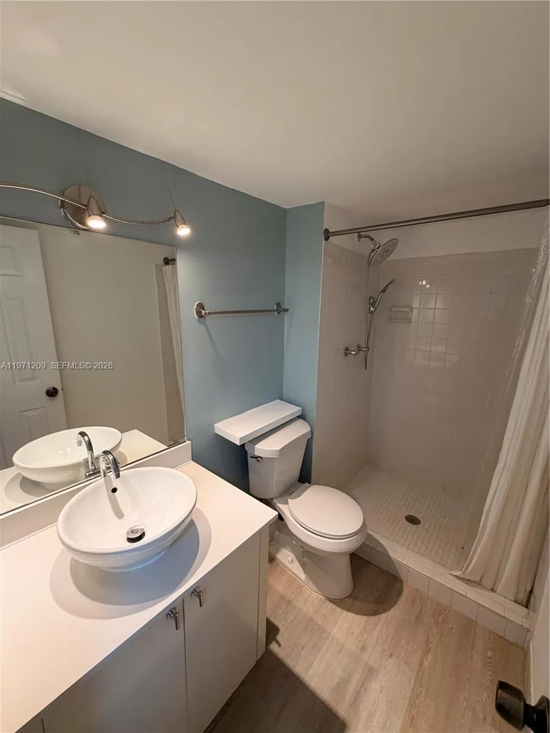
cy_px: 366
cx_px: 275
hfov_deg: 85.7
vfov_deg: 102.1
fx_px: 297
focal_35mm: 14
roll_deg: -0.7
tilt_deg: -11.1
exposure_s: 1/120
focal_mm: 2.22
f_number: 2.2
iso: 200
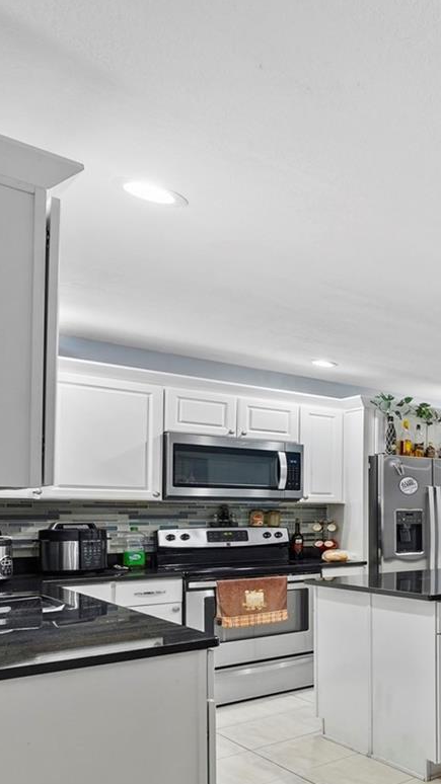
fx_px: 541
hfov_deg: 24.1
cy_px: 522
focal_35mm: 26
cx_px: 757
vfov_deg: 69.9
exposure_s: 1/2.5
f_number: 7.1
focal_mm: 12
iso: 400
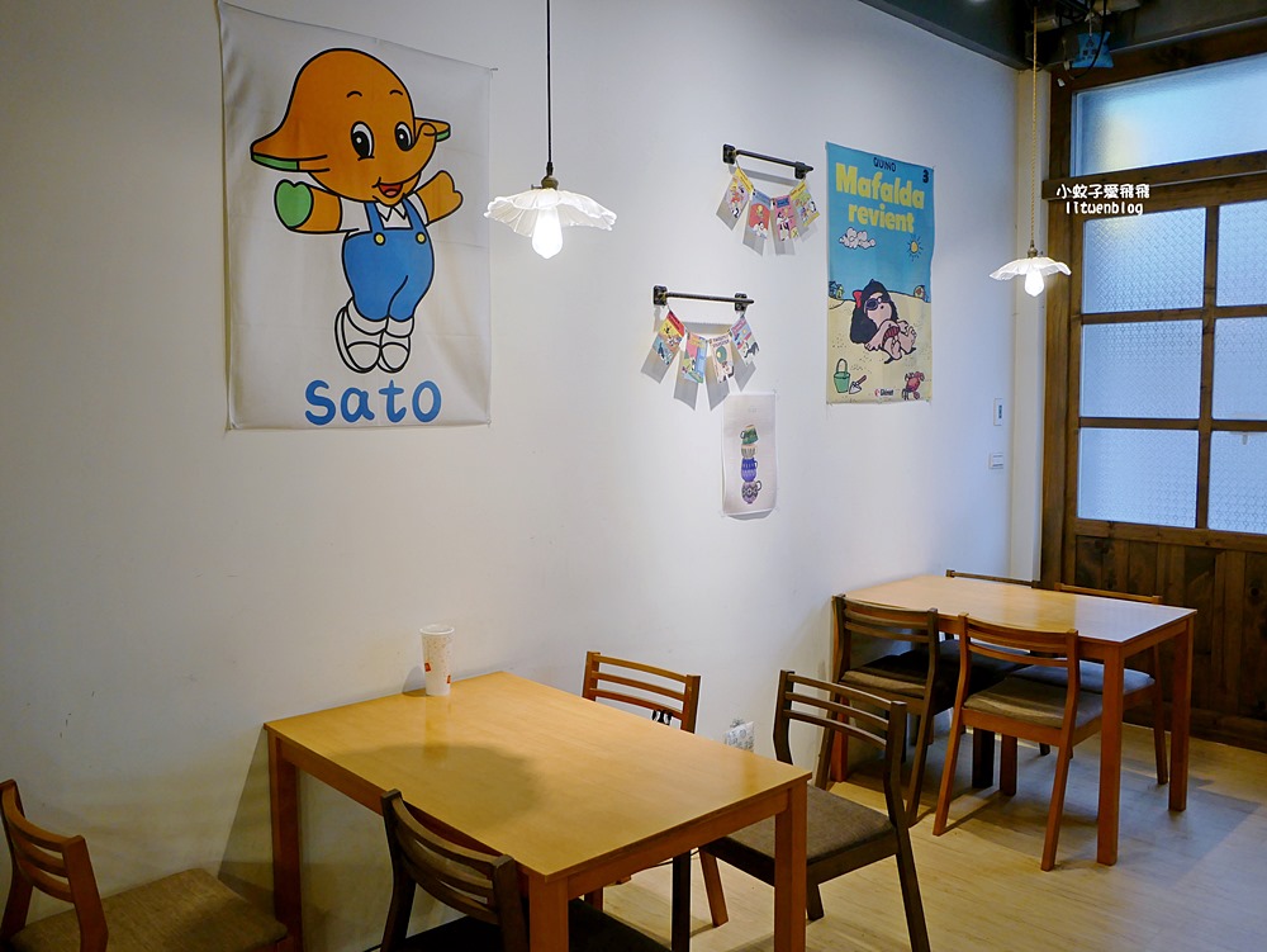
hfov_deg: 63.4
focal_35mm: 28
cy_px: 476
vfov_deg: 49.8
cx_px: 634
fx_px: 1025
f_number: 2.5
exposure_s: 1/60
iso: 250
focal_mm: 14
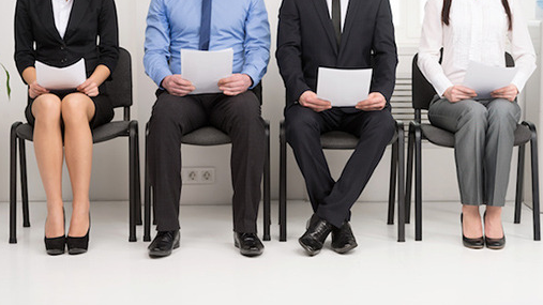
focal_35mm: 83
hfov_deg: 25.6
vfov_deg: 14.6
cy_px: 135
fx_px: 1195
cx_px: 269
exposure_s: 1/60
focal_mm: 78
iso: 200
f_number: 5.6
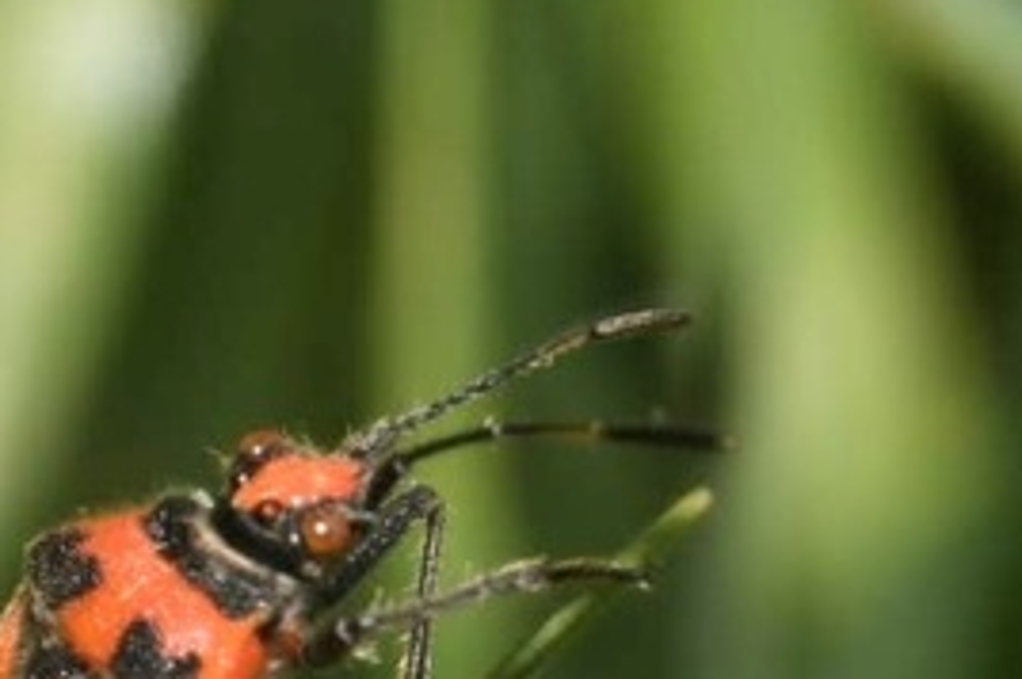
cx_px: -172
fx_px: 16014
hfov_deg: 3.6
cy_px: 1167
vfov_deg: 2.4
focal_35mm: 565
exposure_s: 1/60
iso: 250
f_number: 32
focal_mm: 105
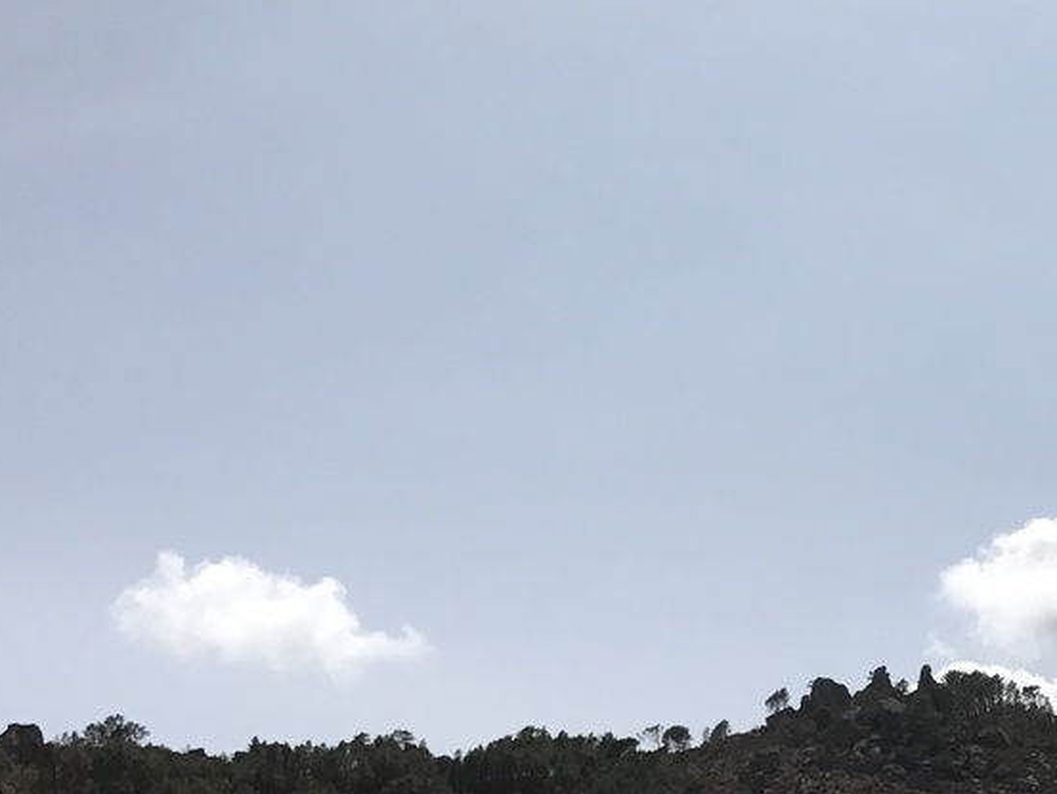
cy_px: 1041
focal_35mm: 81
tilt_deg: -0.7
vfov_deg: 17.1
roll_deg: +0.6
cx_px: 1179
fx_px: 2474
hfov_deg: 22.7
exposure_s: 1/5988
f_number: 1.8
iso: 25
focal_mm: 3.99
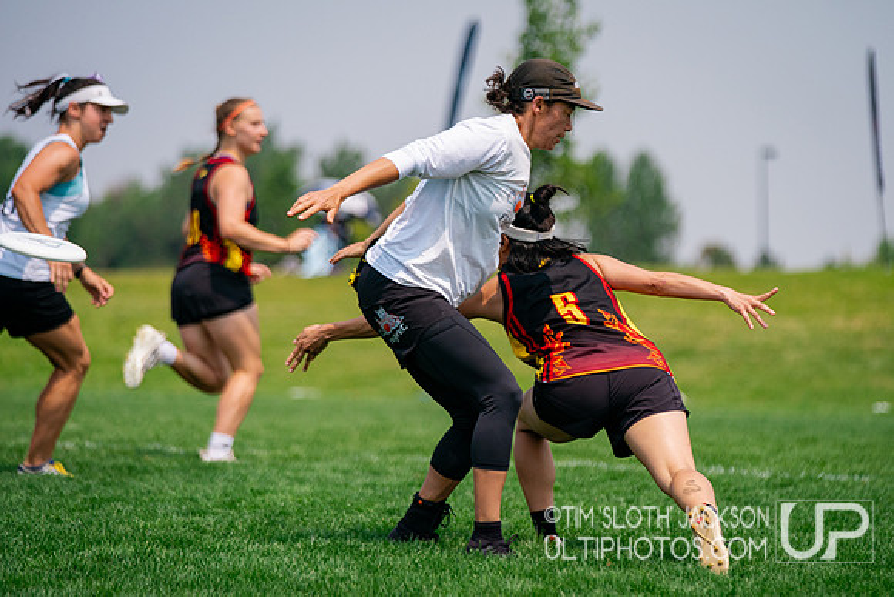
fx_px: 4623
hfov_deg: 11.0
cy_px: 286
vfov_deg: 7.4
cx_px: 547
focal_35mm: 186
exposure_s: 1/8000
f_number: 2.8
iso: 400
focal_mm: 152
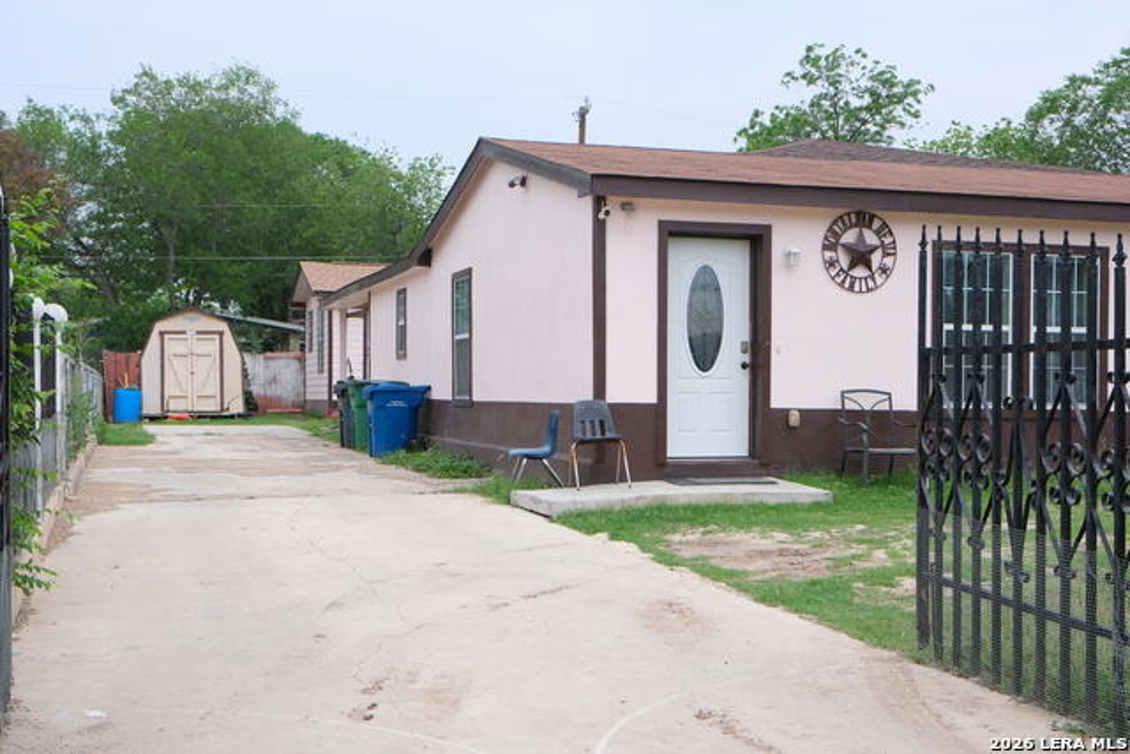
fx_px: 1413
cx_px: 565
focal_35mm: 45
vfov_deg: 29.9
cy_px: 377
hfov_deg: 43.6
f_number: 8
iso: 320
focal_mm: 30.2
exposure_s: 1/450
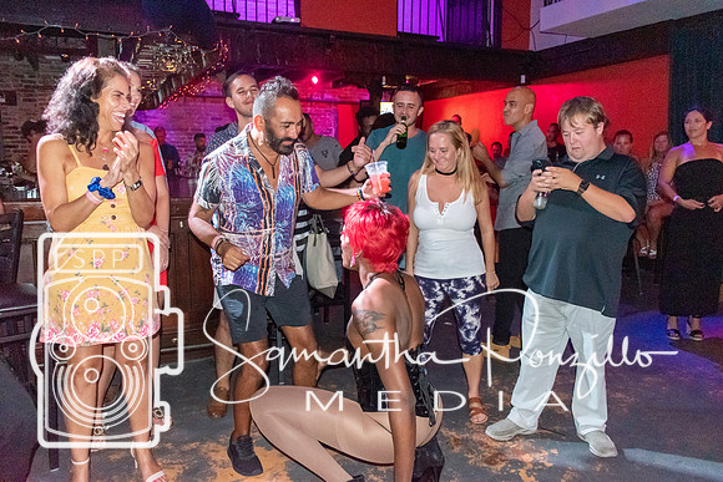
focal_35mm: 30
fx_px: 608
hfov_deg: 61.4
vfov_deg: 43.2
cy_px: 241
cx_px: 362
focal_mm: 20
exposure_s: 1/60
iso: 6400
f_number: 3.5
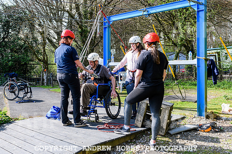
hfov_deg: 51.8
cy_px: 67
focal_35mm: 37
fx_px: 235
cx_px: 84
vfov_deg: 36.3
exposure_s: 1/400
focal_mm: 26
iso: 160
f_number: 5.6
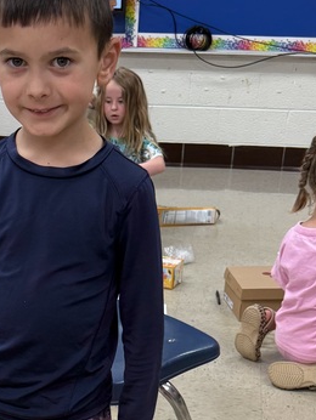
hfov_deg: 20.4
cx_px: 50
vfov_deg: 25.6
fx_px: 863
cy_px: 445
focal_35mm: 71
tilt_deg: -28.8
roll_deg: -0.5
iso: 125
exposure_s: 1/120
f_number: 1.78
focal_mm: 6.76
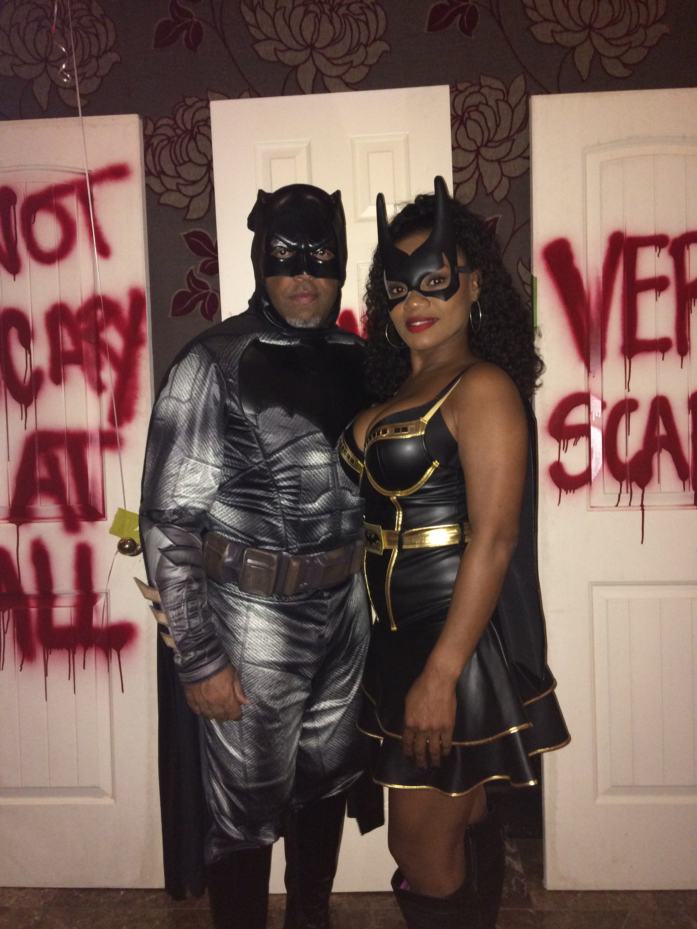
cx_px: 348
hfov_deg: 48.2
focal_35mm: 29
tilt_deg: -7.0
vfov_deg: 61.7
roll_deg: +1.6
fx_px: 779
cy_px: 464
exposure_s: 1/16
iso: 250
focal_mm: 4.15
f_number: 2.2
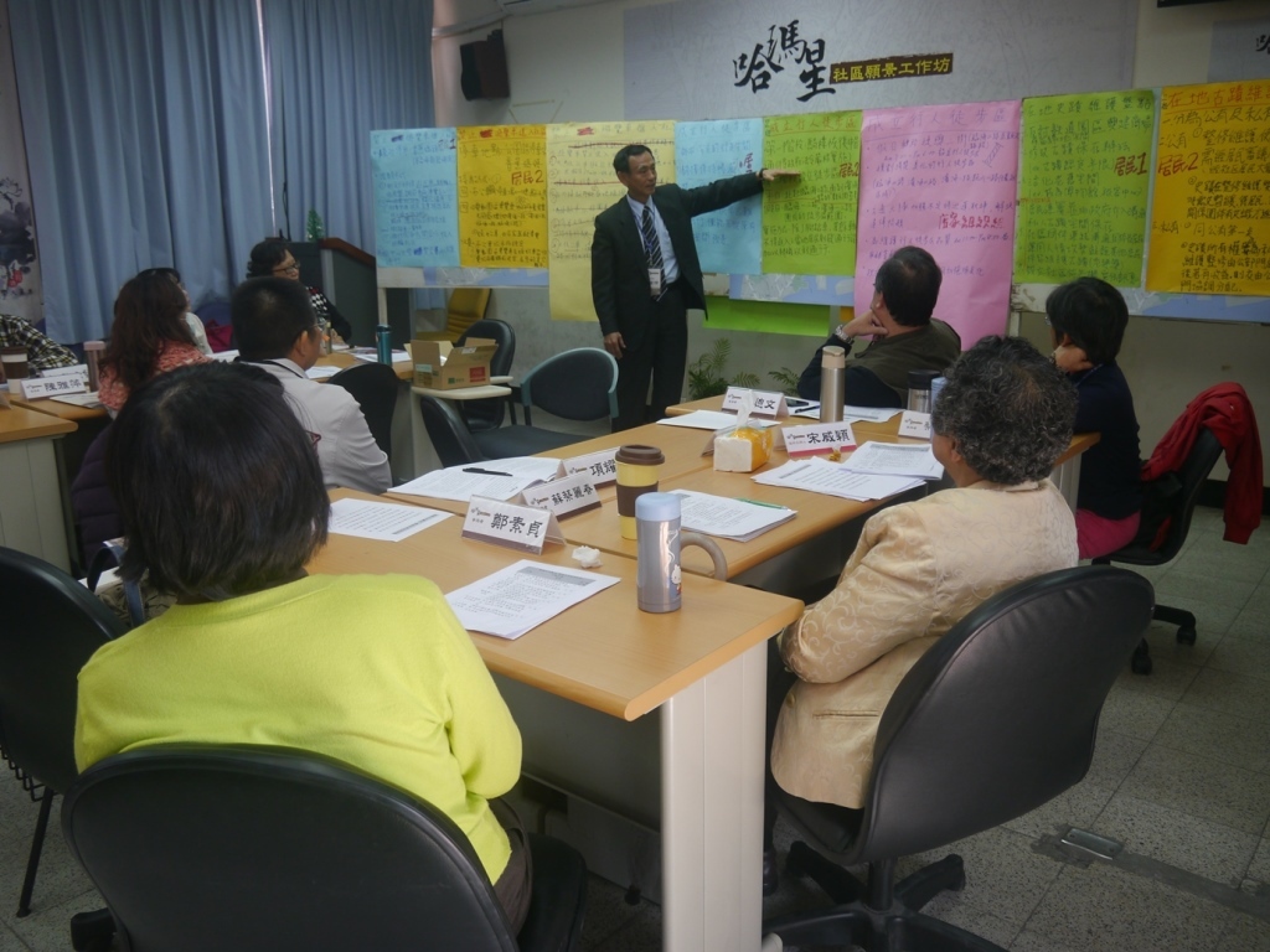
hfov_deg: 63.4
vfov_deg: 49.7
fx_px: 1027
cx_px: 635
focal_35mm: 28
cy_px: 476
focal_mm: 14
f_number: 3.5
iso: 250
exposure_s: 1/60
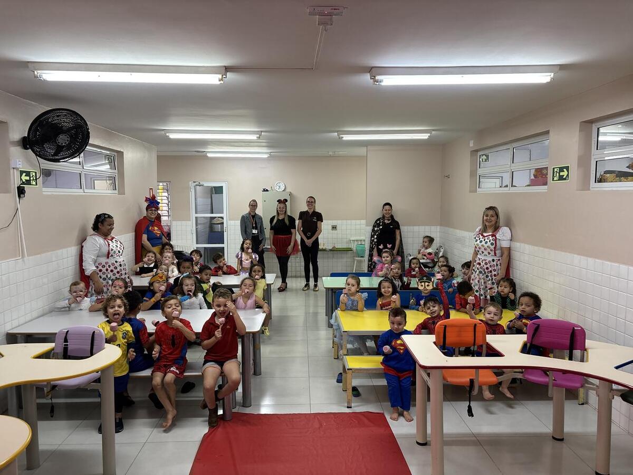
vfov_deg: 53.1
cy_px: 238
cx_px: 316
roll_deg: -1.0
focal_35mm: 26
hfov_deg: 67.3
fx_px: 475
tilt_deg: -5.0
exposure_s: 1/60
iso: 125
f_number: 1.6
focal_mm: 5.96
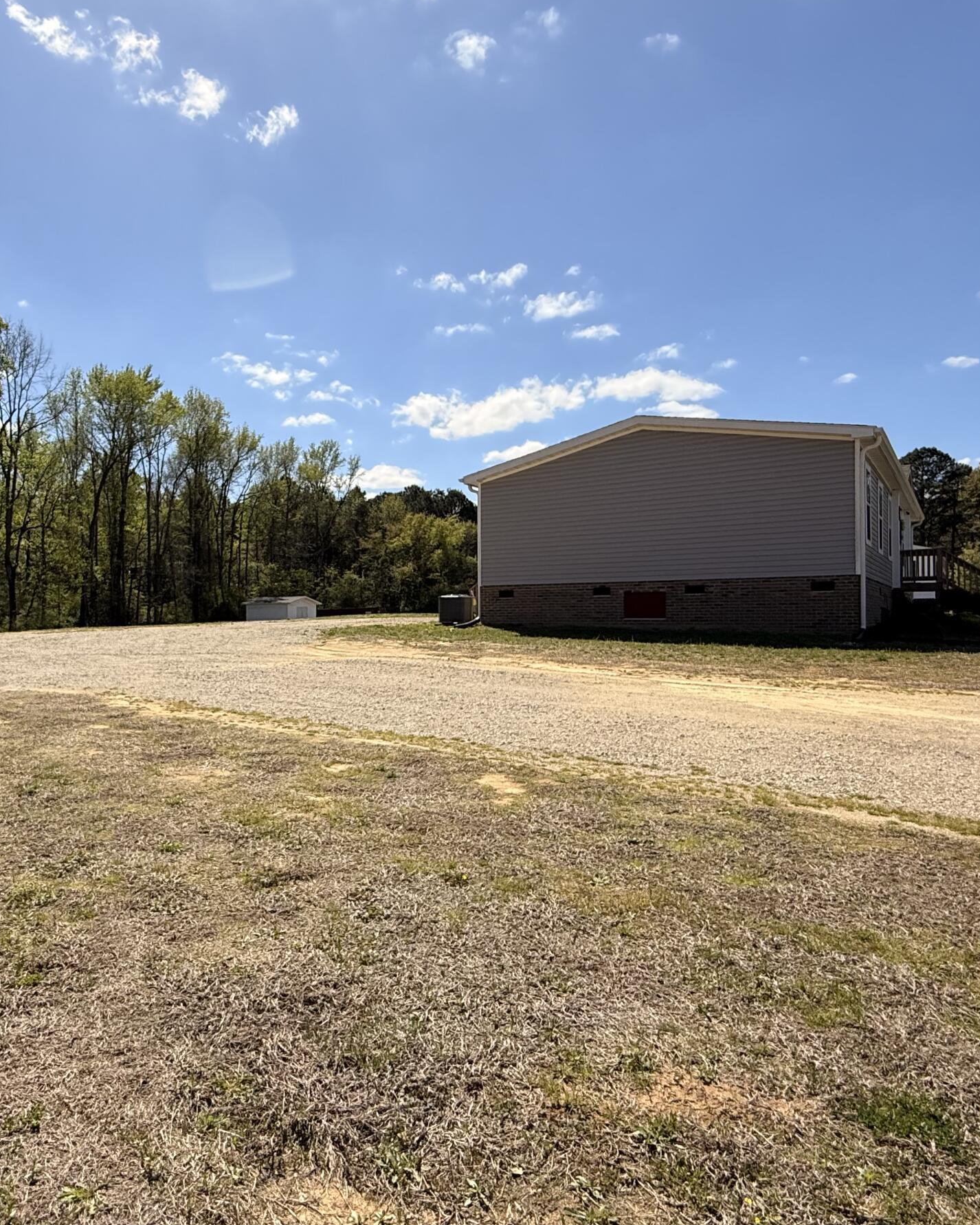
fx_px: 834
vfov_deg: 72.6
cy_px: 612
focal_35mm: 23
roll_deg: +0.5
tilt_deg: +0.5
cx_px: 316
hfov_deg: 59.3
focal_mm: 2.22
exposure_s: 1/3289
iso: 50
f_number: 2.2
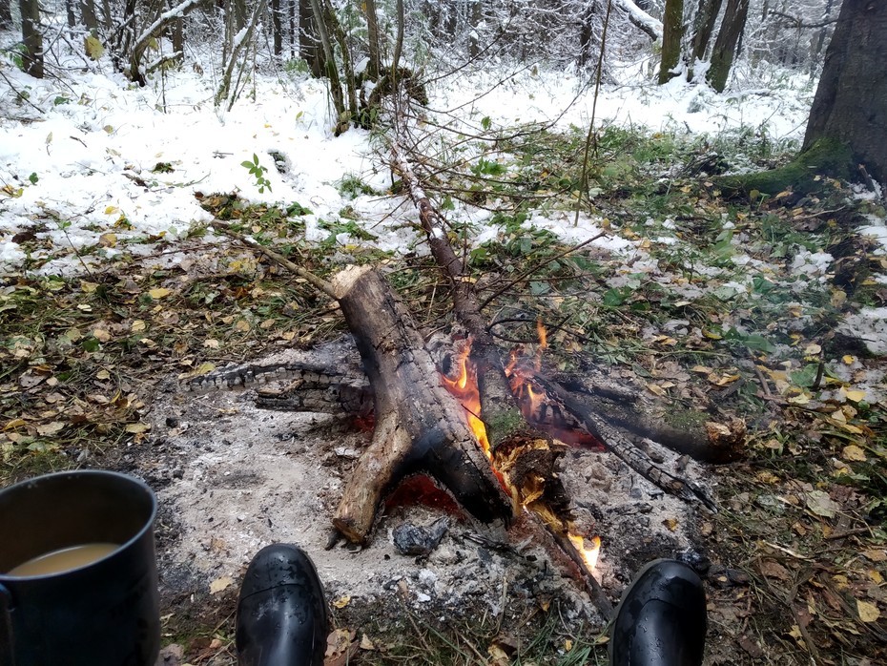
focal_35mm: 26
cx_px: 444
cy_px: 333
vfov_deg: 53.1
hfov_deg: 67.3
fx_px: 666
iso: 200
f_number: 2.2
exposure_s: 1/100
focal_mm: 3.82
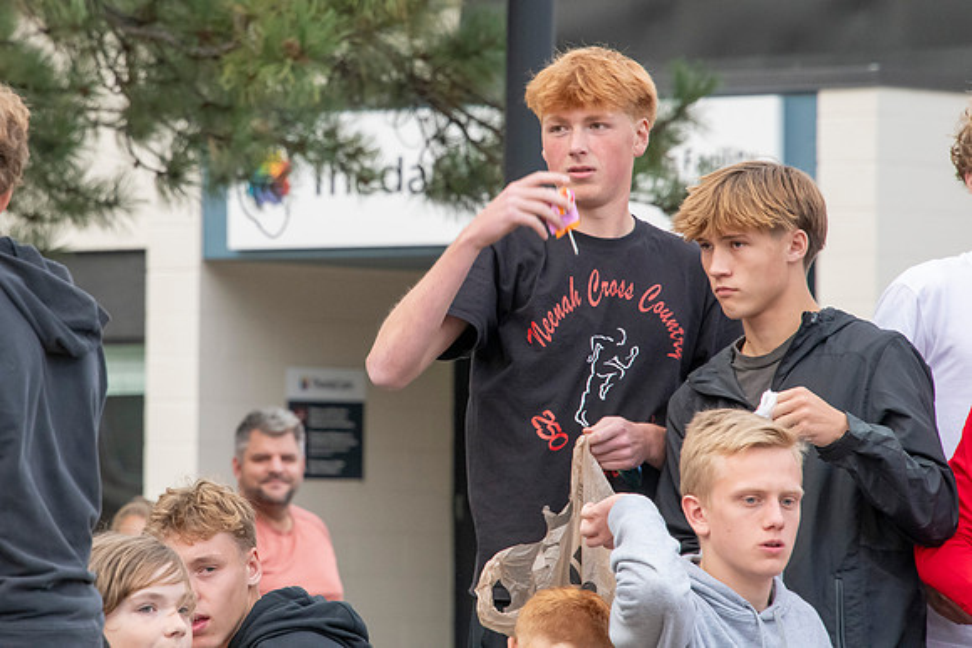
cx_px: 352
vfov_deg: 3.6
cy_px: 235
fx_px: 10338
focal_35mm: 383
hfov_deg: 5.4
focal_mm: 300
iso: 3200
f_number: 11
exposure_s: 1/250
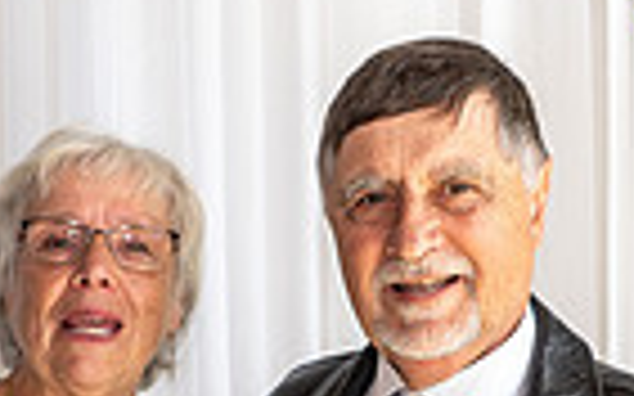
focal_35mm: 101
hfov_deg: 20.5
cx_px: 202
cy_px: 551
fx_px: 1744
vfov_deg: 12.4
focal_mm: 24
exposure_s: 1/125
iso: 250
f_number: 4
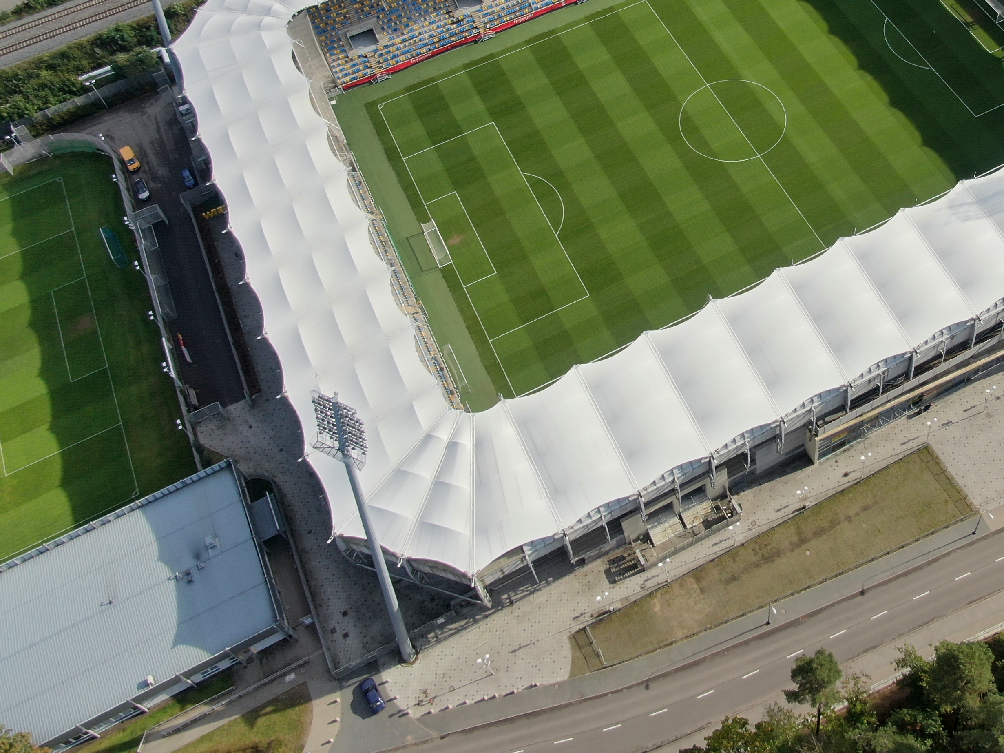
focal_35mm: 39
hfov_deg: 46.6
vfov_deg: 35.7
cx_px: 718
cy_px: 158
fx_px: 1131
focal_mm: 4.39
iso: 100
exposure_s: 1/1000
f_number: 2.8
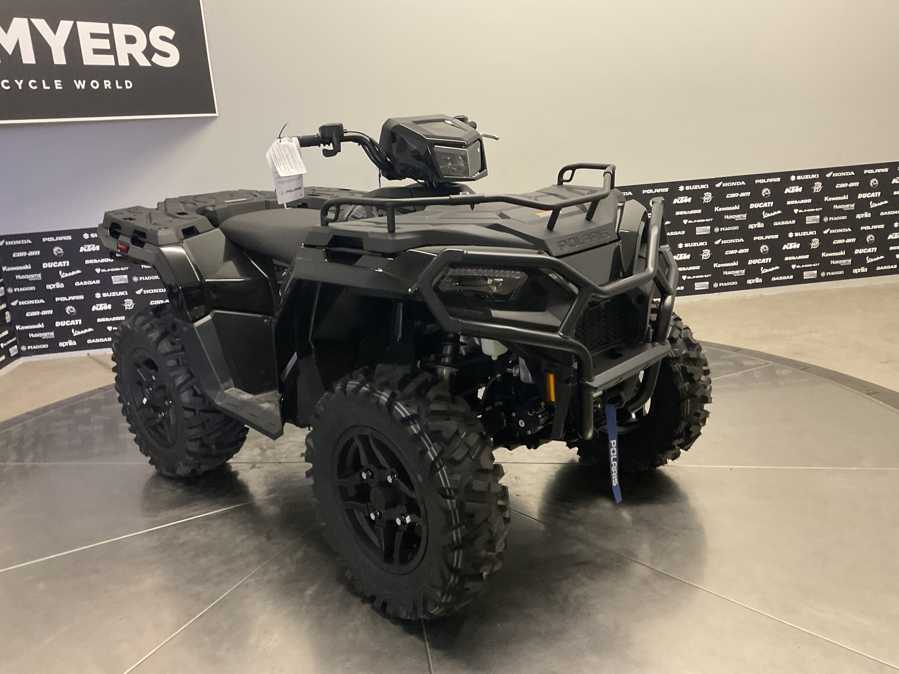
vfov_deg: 48.2
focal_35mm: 29
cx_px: 450
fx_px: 753
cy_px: 337
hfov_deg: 61.7
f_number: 1.8
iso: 200
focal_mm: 3
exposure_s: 1/40
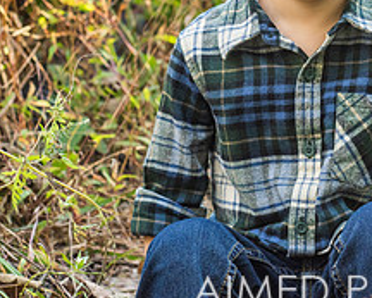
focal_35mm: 214
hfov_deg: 8.9
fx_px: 2357
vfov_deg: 7.2
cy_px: -9
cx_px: 436
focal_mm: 85
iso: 640
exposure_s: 1/250
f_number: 5
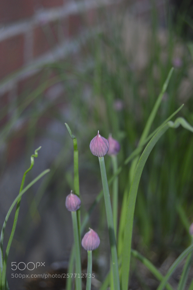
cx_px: 96
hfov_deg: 16.5
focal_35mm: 82
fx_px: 665
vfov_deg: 24.6
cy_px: 145
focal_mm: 55
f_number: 5.6
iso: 640
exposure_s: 1/60
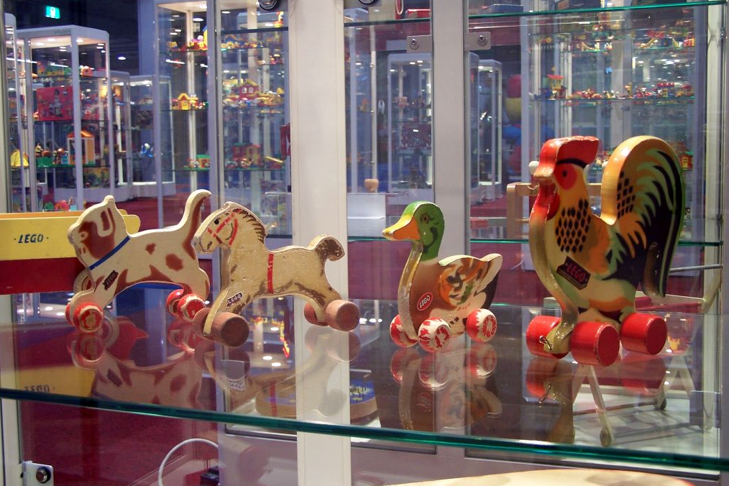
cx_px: 363
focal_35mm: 42
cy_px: 221
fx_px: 850
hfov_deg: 46.4
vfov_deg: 31.9
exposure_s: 1/8
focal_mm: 6.7
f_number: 2.8
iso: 80
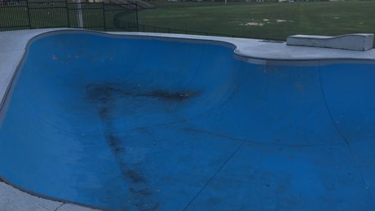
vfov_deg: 35.4
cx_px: 183
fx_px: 328
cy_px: 76
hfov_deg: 59.5
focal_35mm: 33
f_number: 2.2
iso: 25
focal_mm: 4.15
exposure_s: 1/128
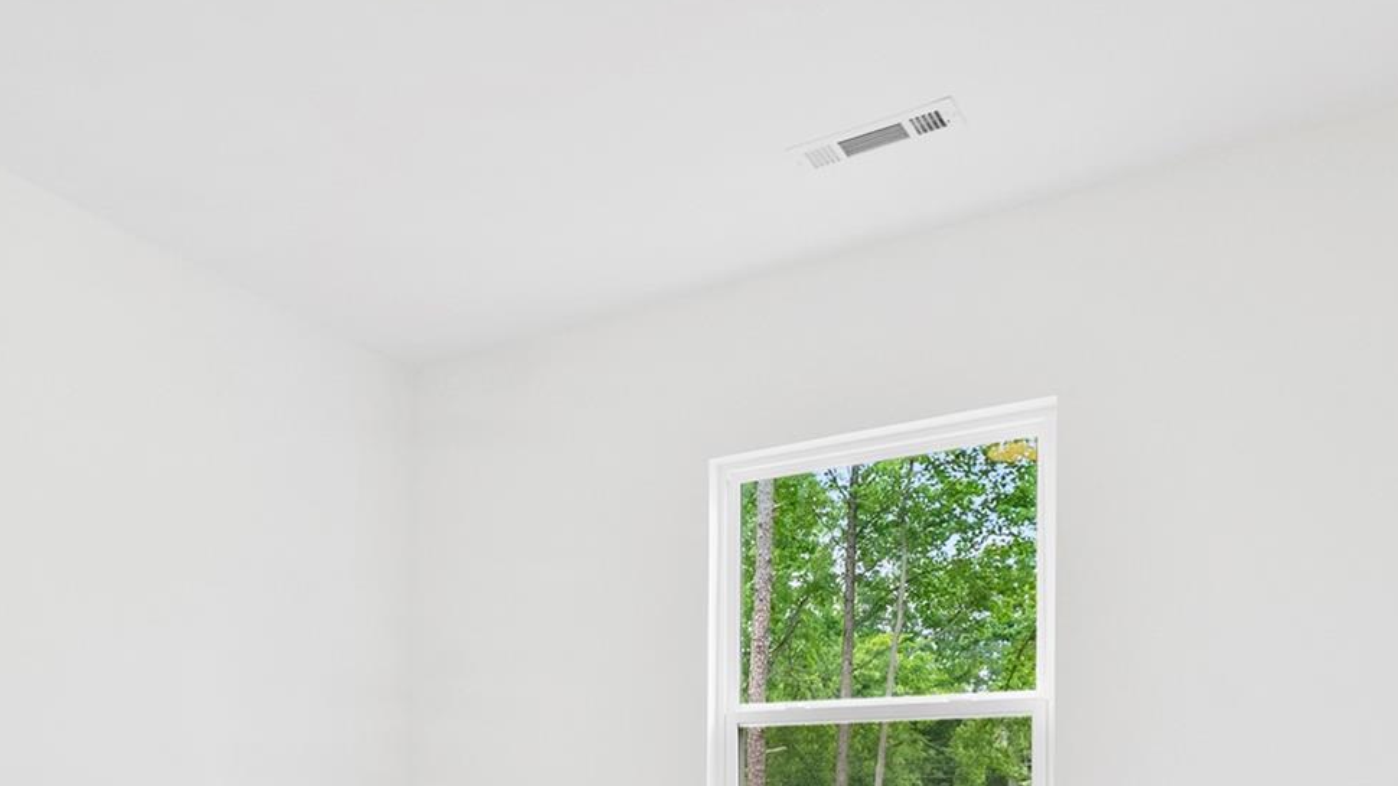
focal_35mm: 31
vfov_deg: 34.1
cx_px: 332
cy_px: 805
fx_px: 1149
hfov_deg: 59.0
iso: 2000
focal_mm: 14
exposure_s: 1/40
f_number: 9
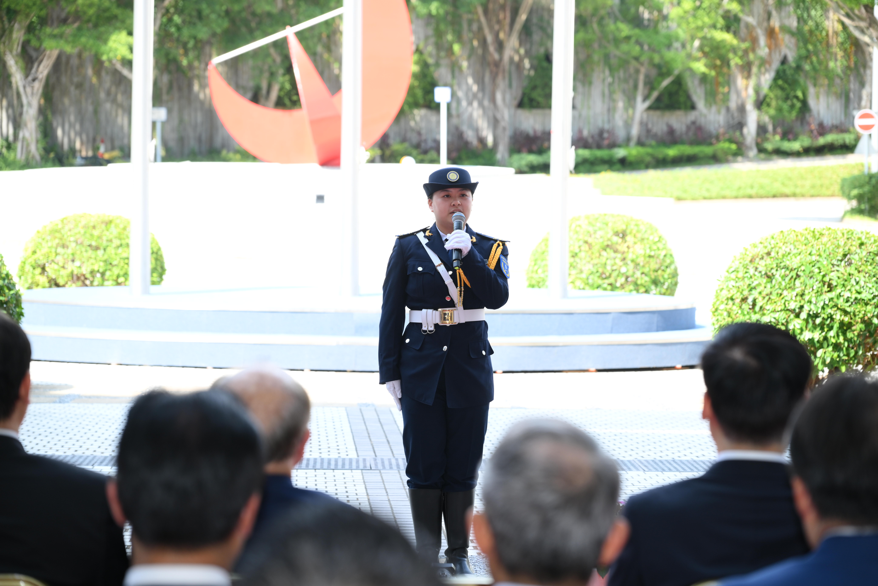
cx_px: 439
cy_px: 293
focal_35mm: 104
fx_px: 2536
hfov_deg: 19.6
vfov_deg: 13.2
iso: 250
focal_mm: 104
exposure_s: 1/200
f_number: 4.5
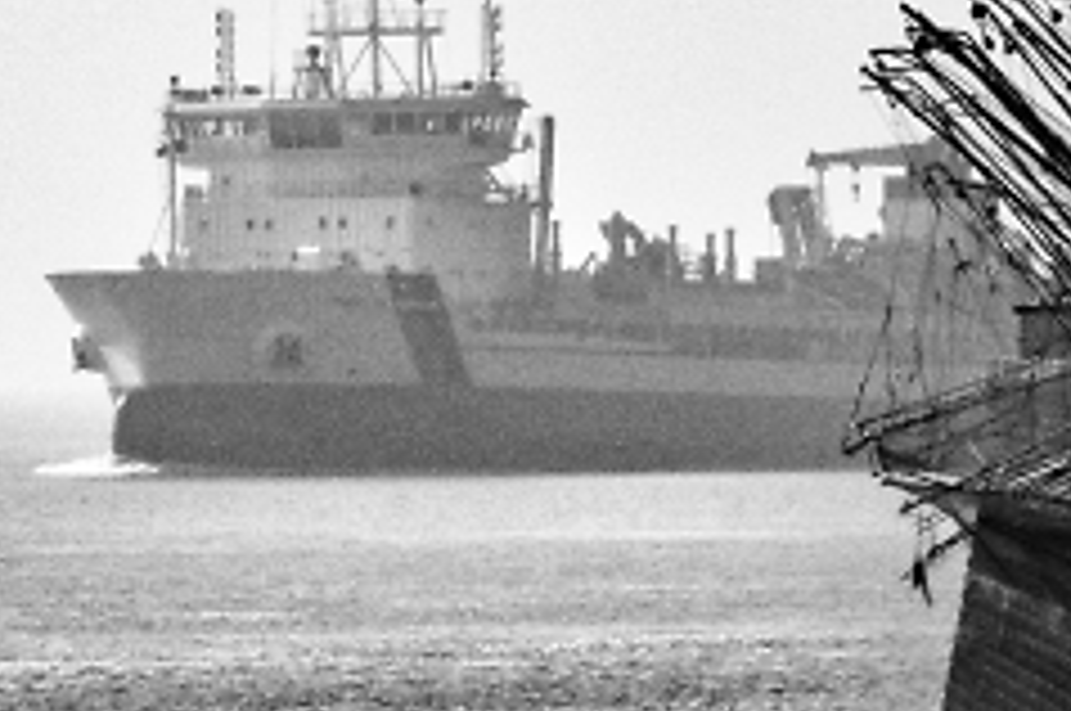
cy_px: 322
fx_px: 28075
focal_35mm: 945
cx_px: 590
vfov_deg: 1.5
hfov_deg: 2.2
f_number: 20
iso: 800
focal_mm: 250
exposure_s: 1/800
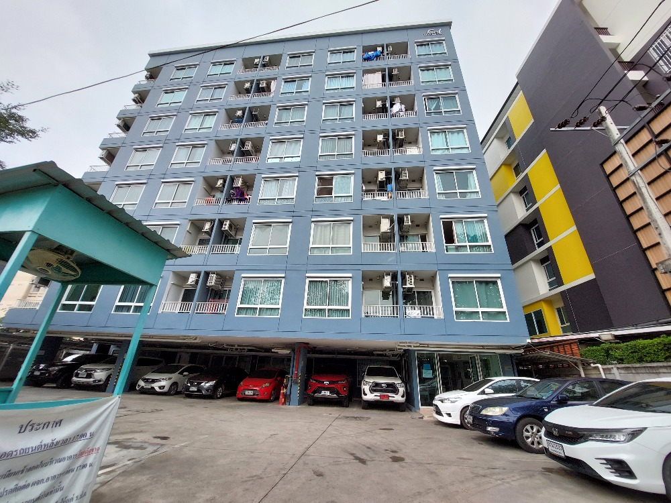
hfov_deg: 106.2
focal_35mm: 13
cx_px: 336
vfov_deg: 89.9
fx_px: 252
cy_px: 252
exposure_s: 1/137
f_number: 2.2
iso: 50
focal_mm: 1.74
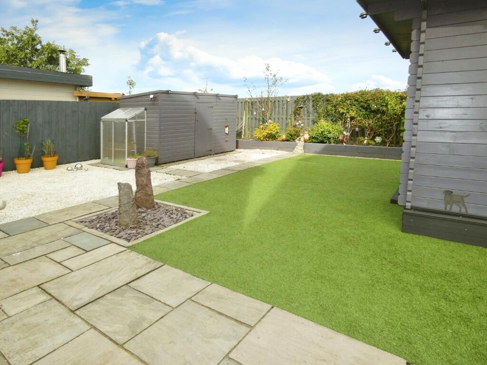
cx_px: 244
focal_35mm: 20
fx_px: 282
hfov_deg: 81.7
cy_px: 182
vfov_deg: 66.0
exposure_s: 1/640
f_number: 2.8
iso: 80
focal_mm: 3.6
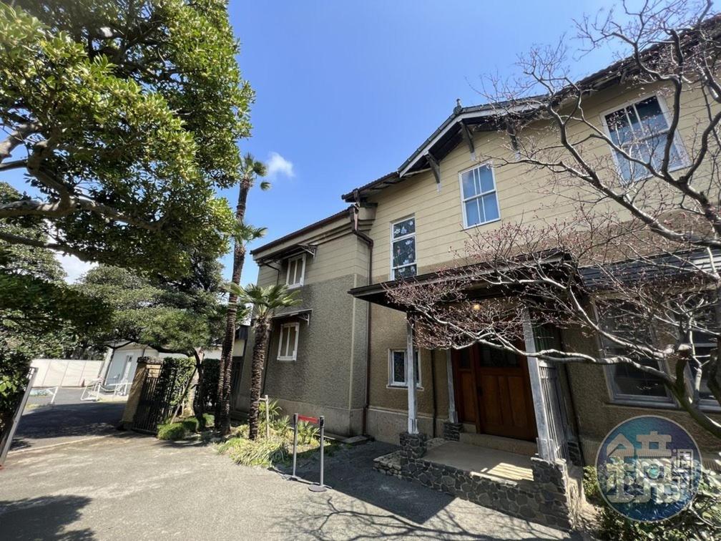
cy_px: 270
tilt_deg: +19.9
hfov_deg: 106.2
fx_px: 271
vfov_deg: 89.9
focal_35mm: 13
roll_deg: -1.9
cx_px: 360
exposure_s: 1/694
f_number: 1.8
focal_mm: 1.57
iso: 32
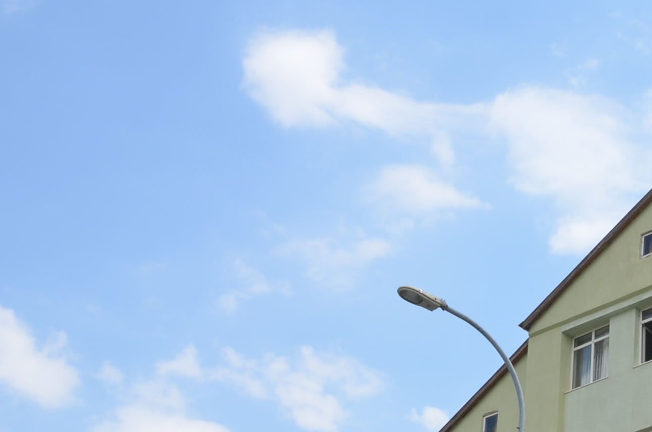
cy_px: 605
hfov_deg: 21.5
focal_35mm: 86
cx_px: 841
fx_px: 1554
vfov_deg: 14.9
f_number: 8
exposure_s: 1/250
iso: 110
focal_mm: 20
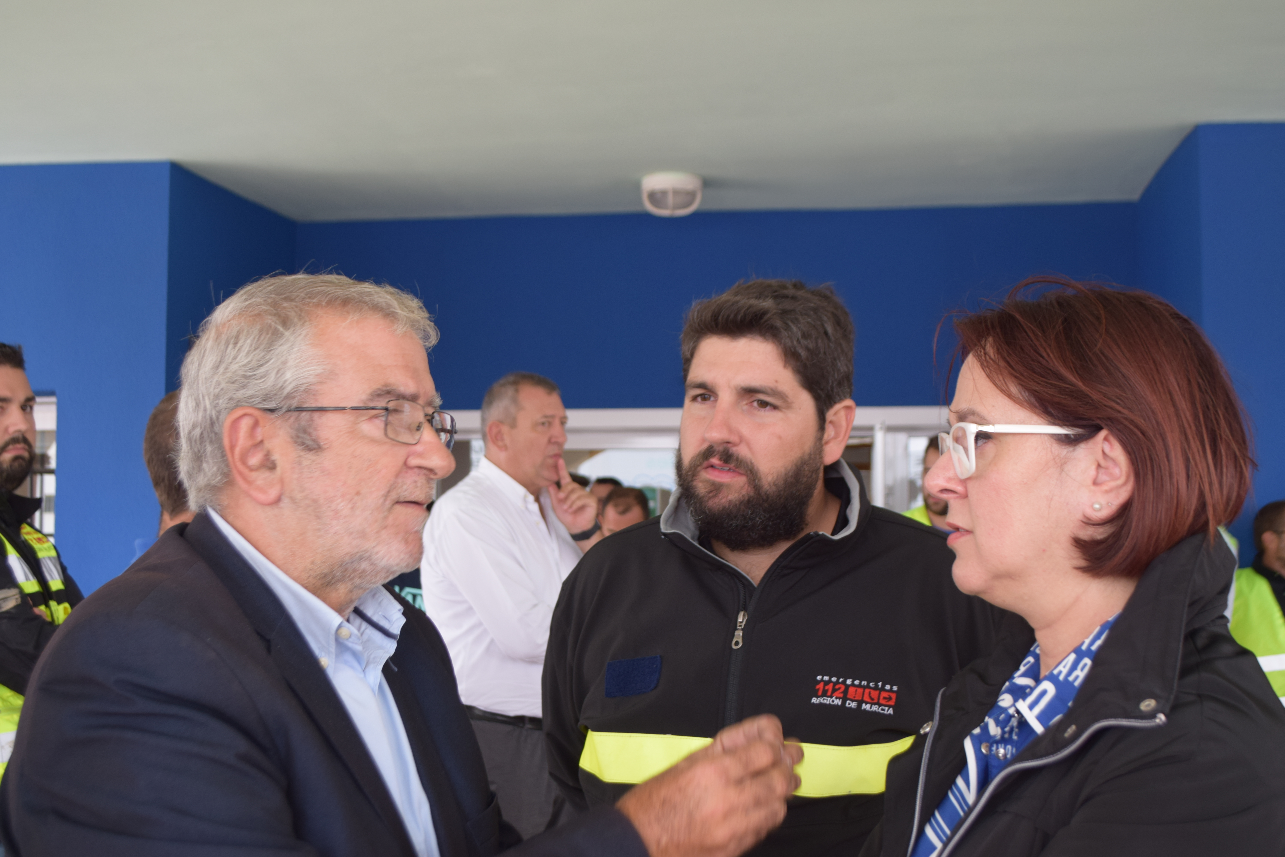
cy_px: 428
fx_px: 1606
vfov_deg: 29.9
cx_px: 642
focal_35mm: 45
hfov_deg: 43.6
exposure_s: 1/80
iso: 400
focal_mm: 30
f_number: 4.5
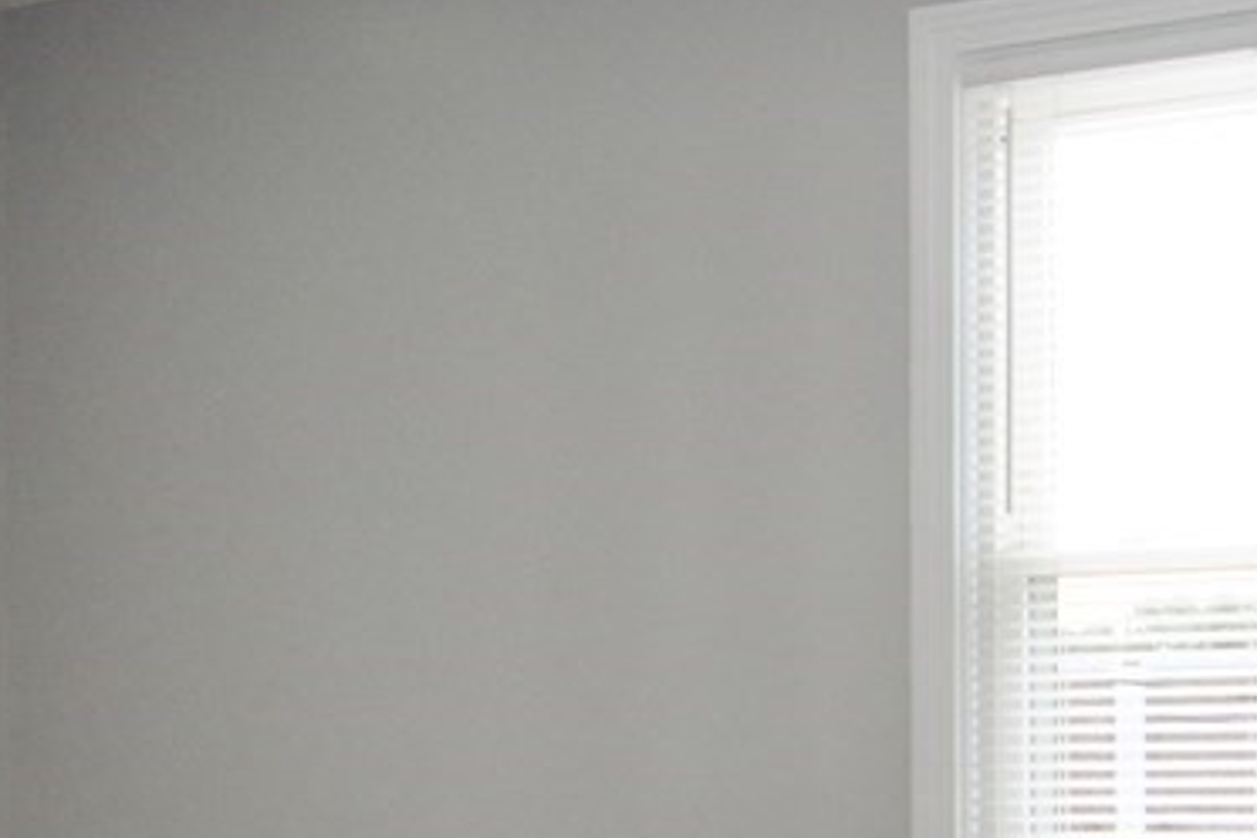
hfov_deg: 22.4
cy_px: 803
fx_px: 3168
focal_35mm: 91
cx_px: 605
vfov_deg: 14.9
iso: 400
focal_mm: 11
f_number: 5
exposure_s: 1/100
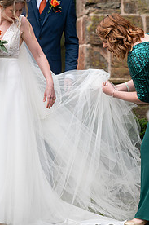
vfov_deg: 10.4
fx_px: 1240
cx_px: 93
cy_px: 95
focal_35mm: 199
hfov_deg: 6.9
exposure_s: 1/500
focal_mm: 122
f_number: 2.8
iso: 400
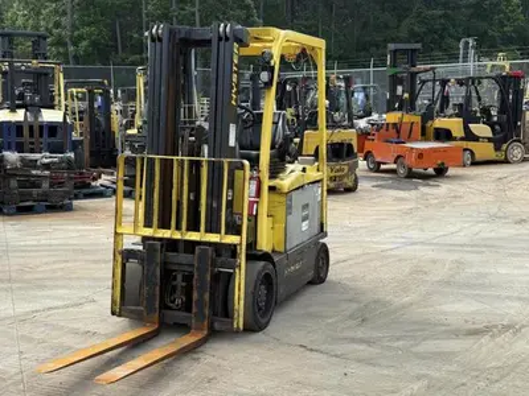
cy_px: 198
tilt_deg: -7.3
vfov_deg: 30.3
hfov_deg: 39.7
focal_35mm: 48
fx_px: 734
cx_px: 264
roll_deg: +0.2
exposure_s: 1/1608
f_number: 1.78
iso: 80
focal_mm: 6.76
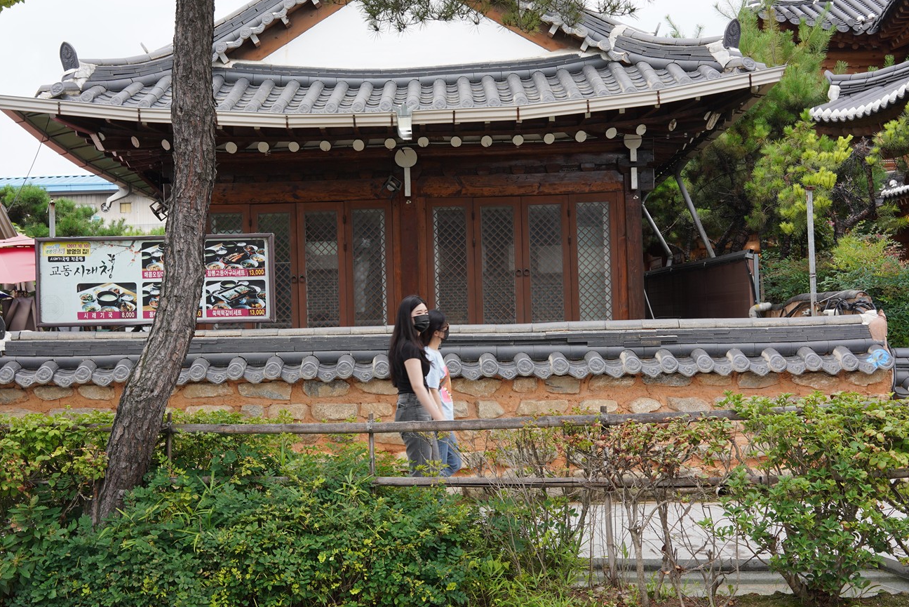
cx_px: 434
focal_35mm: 54
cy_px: 267
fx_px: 1364
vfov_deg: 25.1
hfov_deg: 36.9
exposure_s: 1/100
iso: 200
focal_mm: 35
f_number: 10
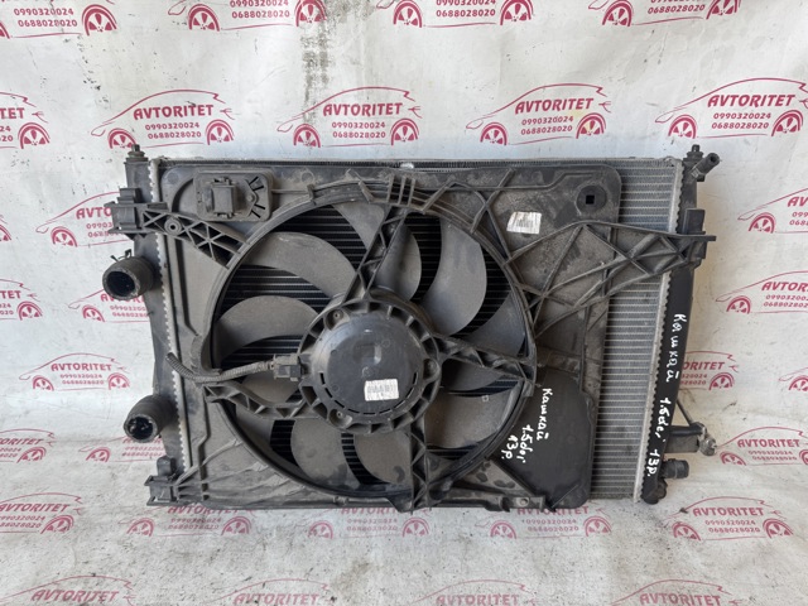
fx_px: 560
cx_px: 404
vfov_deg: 56.8
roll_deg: -0.1
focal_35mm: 24
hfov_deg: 71.6
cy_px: 303
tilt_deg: -29.9
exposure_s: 1/121
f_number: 1.78
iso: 100
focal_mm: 6.76
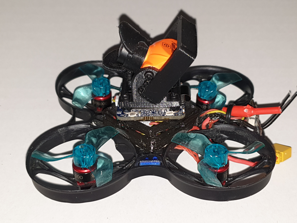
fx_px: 223
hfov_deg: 67.3
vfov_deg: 53.1
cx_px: 148
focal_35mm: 26
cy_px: 112
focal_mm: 4.3
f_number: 1.5
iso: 50
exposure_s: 1/192
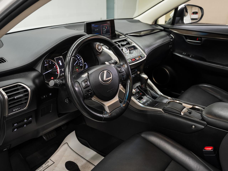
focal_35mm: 33
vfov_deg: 42.6
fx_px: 219
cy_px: 86
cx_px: 114
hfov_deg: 54.9
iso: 100
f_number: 5.6
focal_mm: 30.8
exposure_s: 1/2
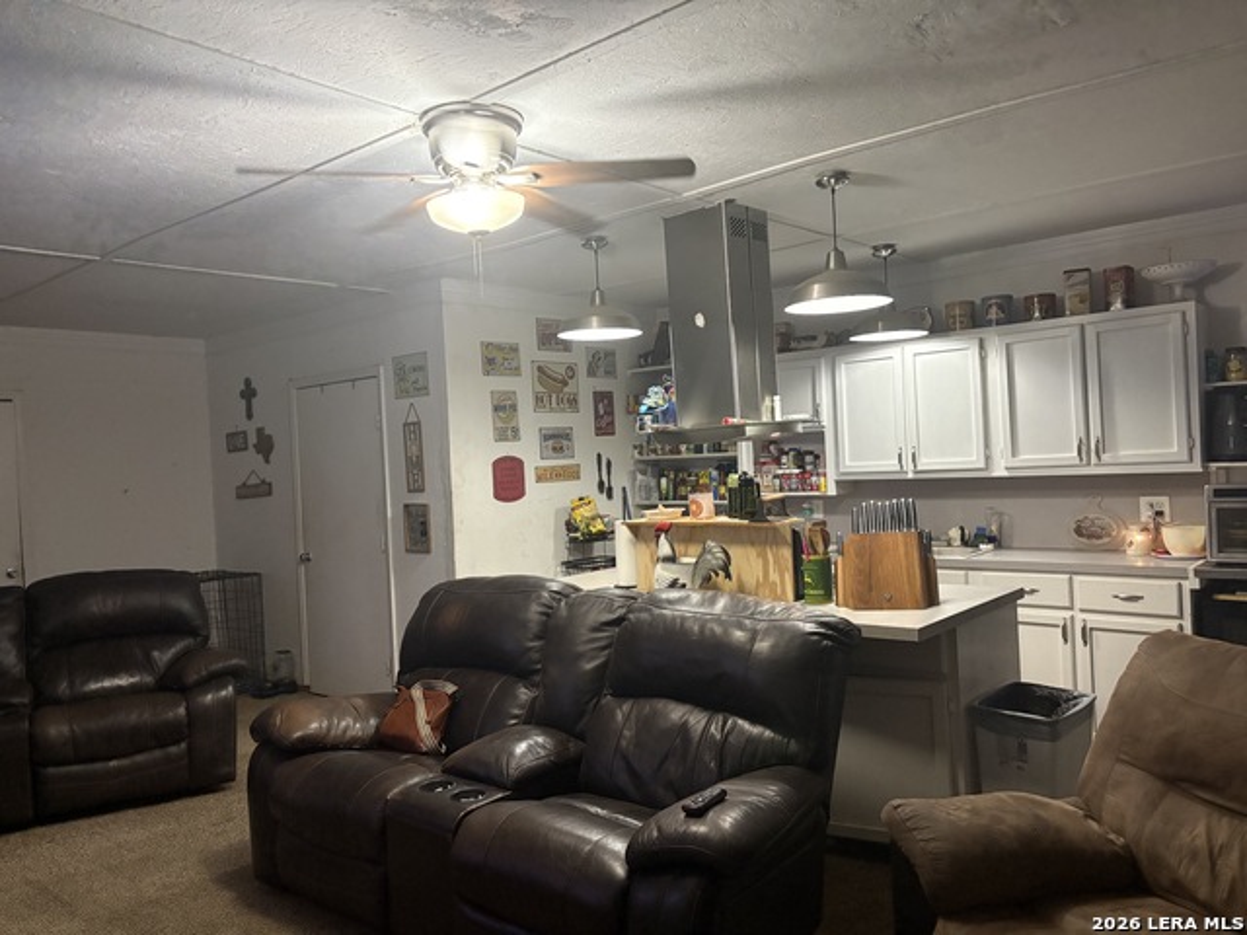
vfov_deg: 53.1
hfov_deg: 67.3
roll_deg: +3.0
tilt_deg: -0.7
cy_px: 468
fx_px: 937
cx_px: 624
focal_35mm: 26
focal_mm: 5.96
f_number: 1.6
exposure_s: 1/60
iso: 400
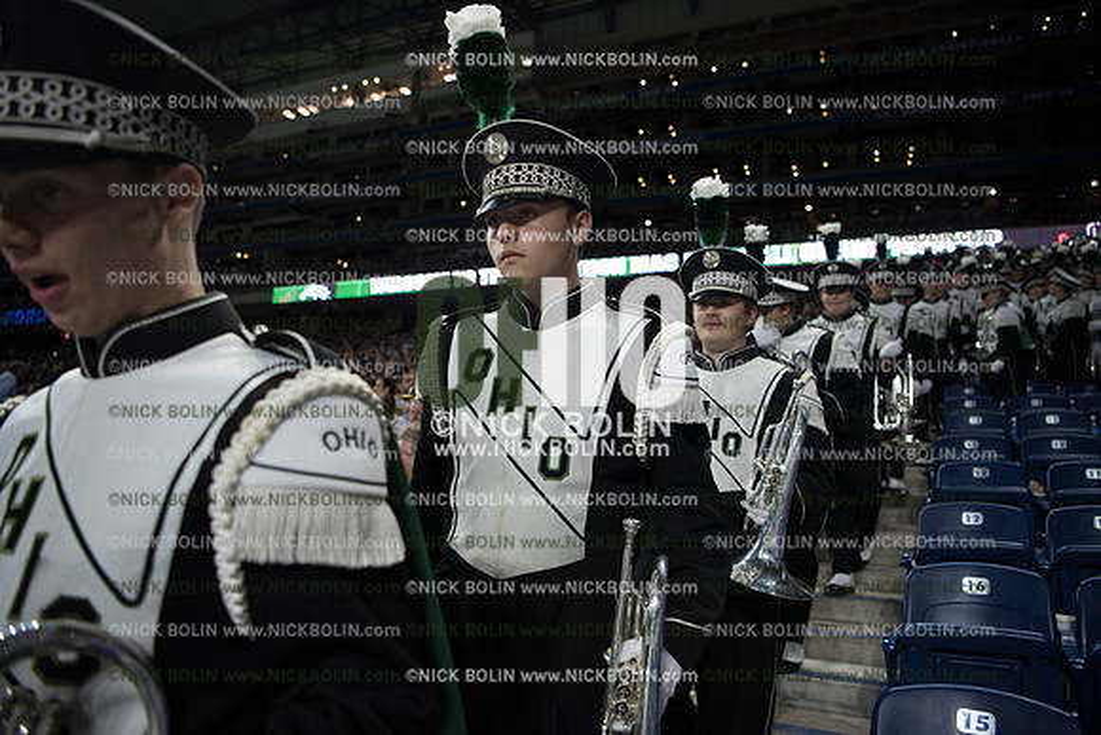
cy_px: 368
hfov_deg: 73.7
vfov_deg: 53.2
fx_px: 734
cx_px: 550
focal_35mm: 24
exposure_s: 1/640
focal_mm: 24
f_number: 2.8
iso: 1250
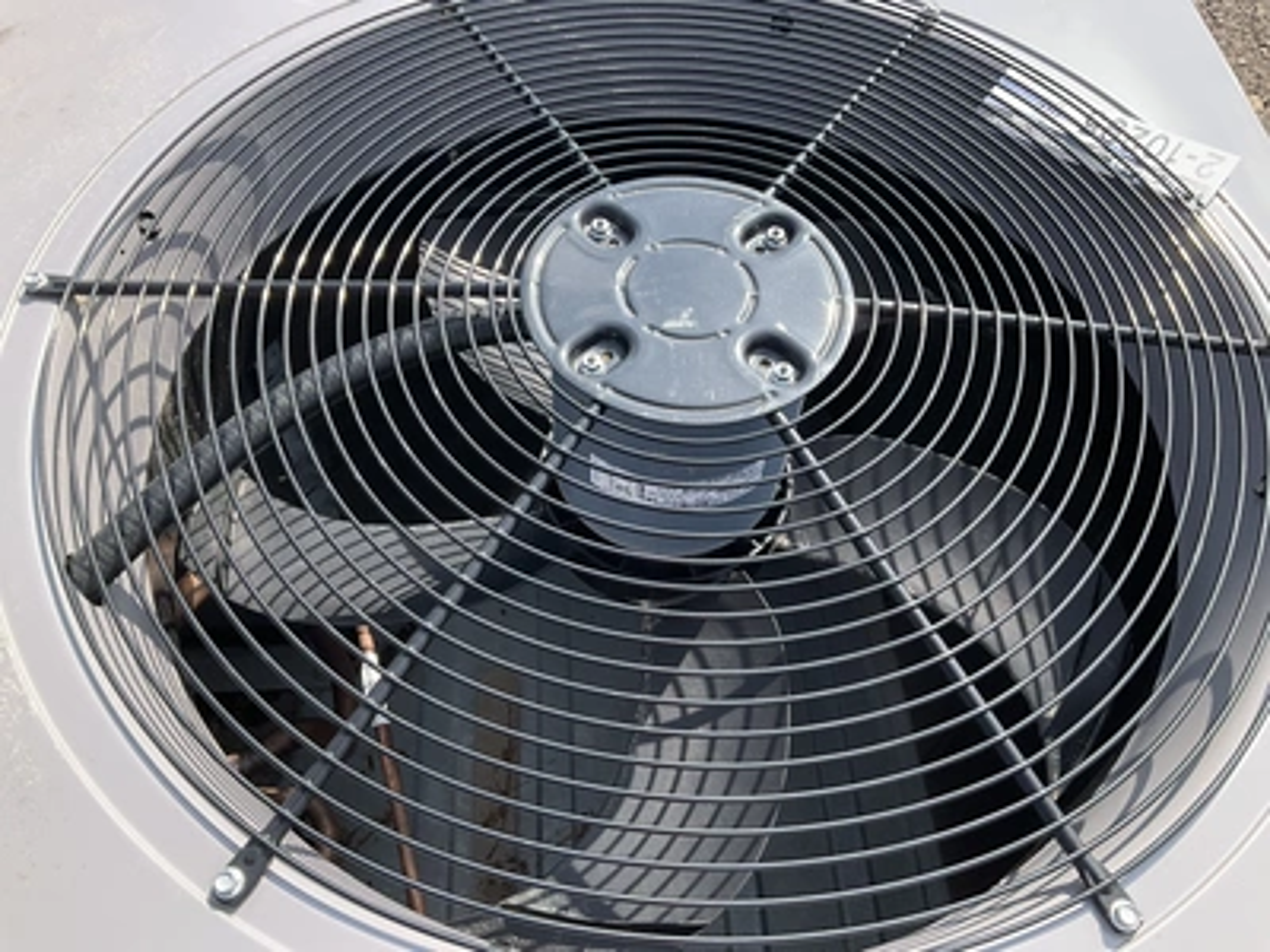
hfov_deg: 61.7
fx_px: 1064
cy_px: 476
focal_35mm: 29
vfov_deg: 48.2
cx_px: 635
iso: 25
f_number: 1.8
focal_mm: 3
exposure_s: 1/580
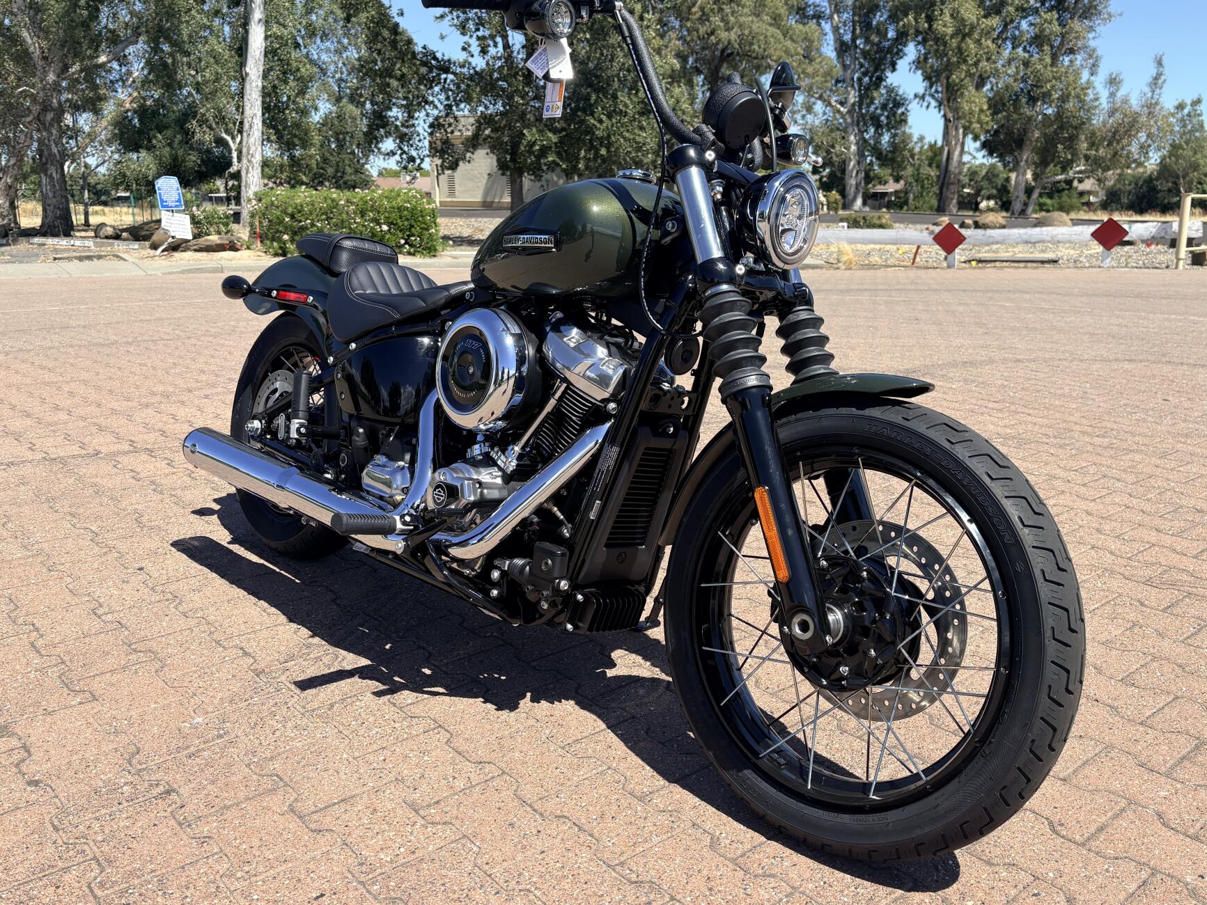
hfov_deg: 59.9
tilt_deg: -11.6
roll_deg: -0.3
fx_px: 1046
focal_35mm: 30
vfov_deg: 46.8
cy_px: 425
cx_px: 651
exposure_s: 1/2364
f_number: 1.6
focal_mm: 5.96
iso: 50
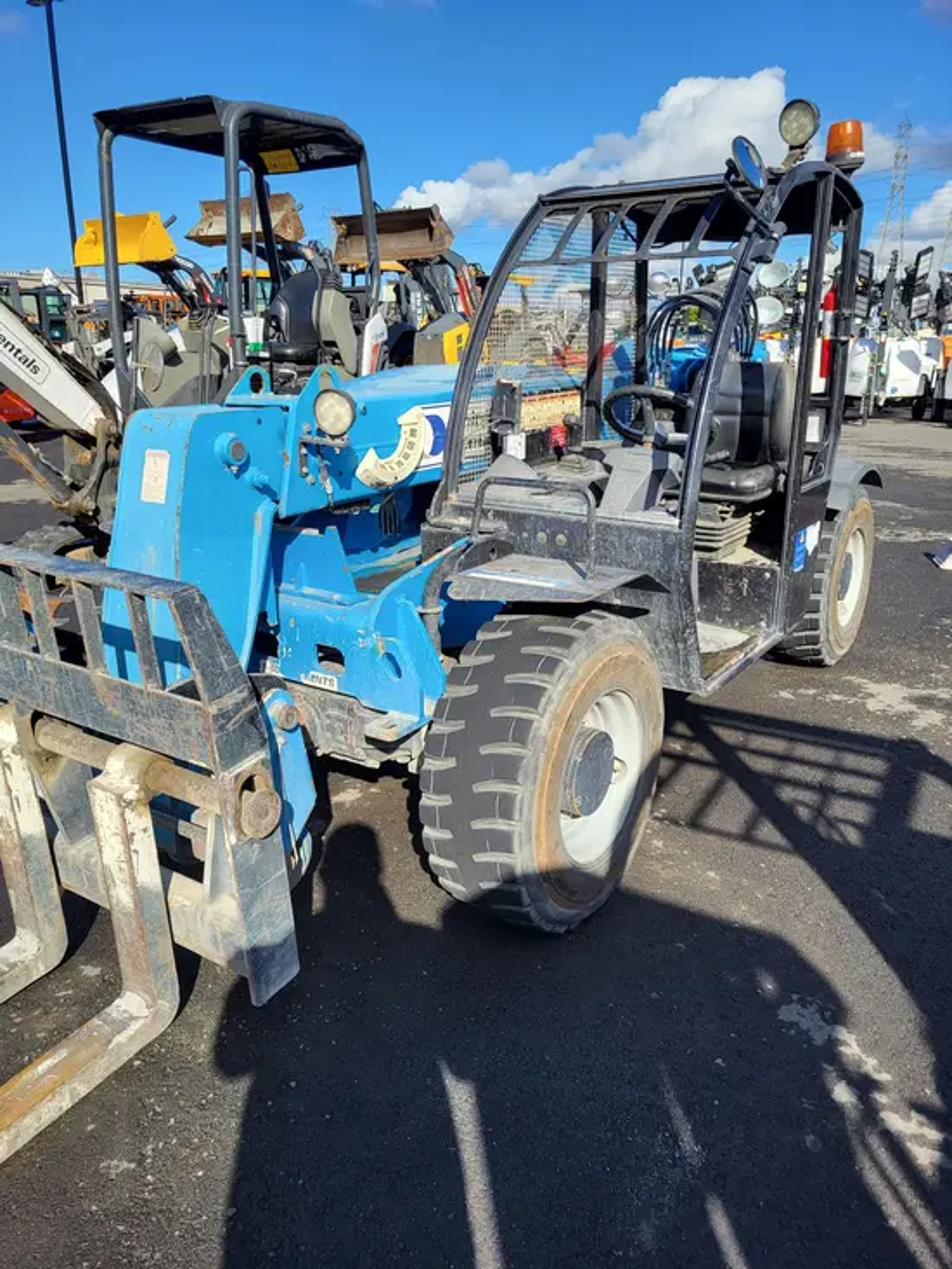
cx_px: 476
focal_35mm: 26
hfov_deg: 53.1
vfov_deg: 67.3
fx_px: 953
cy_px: 634
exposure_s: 1/1614
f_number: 1.8
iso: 40
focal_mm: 5.4
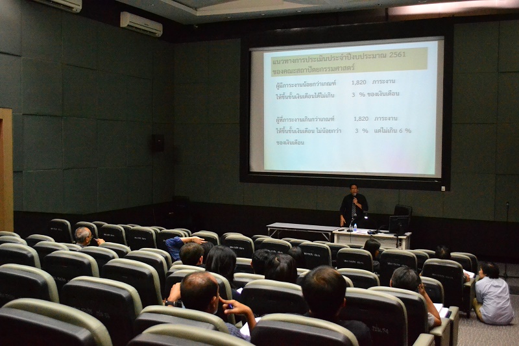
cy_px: 173
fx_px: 562
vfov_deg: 34.2
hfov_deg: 49.6
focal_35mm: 39
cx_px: 260
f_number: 4.2
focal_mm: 26
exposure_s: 1/60
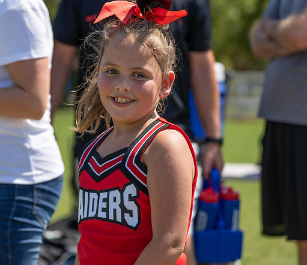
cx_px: 109
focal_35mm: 197
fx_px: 1848
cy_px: 131
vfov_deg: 8.2
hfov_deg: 9.5
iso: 125
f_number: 5.6
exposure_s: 1/800
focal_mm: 164
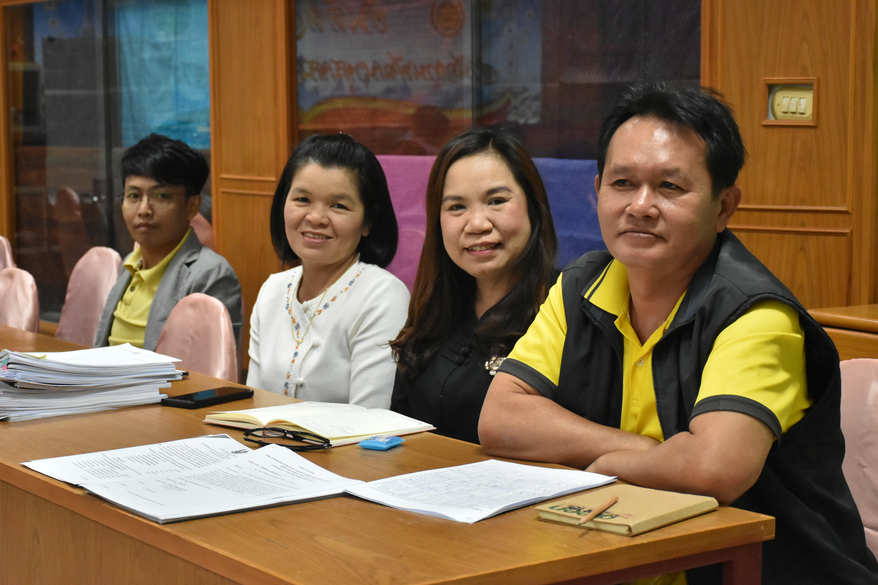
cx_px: 439
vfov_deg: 18.9
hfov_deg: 28.1
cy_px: 292
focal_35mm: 72
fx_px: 1756
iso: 2500
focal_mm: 48
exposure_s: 1/160
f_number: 6.3
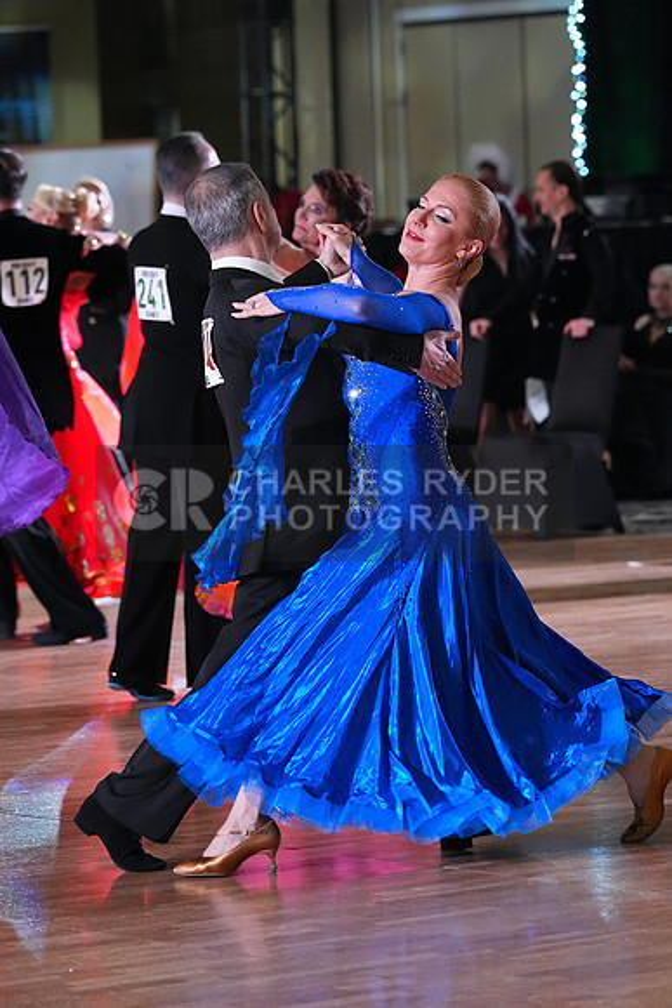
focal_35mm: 184
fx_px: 5149
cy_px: 504
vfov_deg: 11.2
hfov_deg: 7.5
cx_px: 336
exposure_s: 1/400
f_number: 5.6
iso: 10000
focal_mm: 184
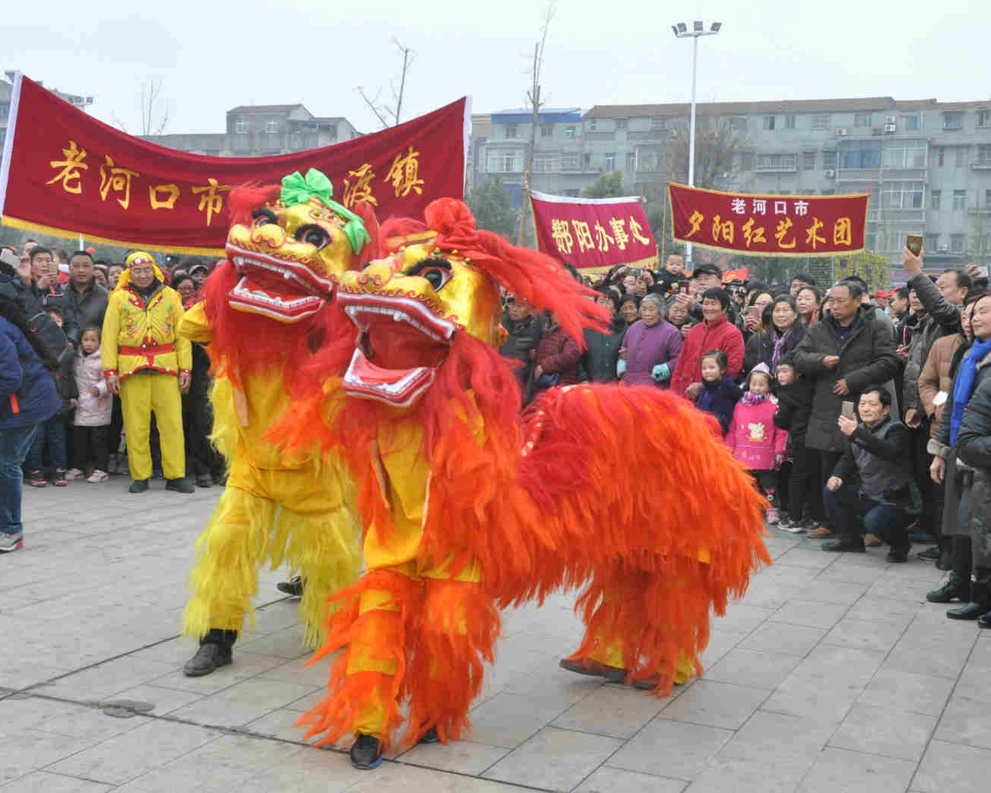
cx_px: 449
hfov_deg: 38.7
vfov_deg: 31.5
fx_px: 1408
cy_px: 396
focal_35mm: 48
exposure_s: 1/320
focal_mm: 28
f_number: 9
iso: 800
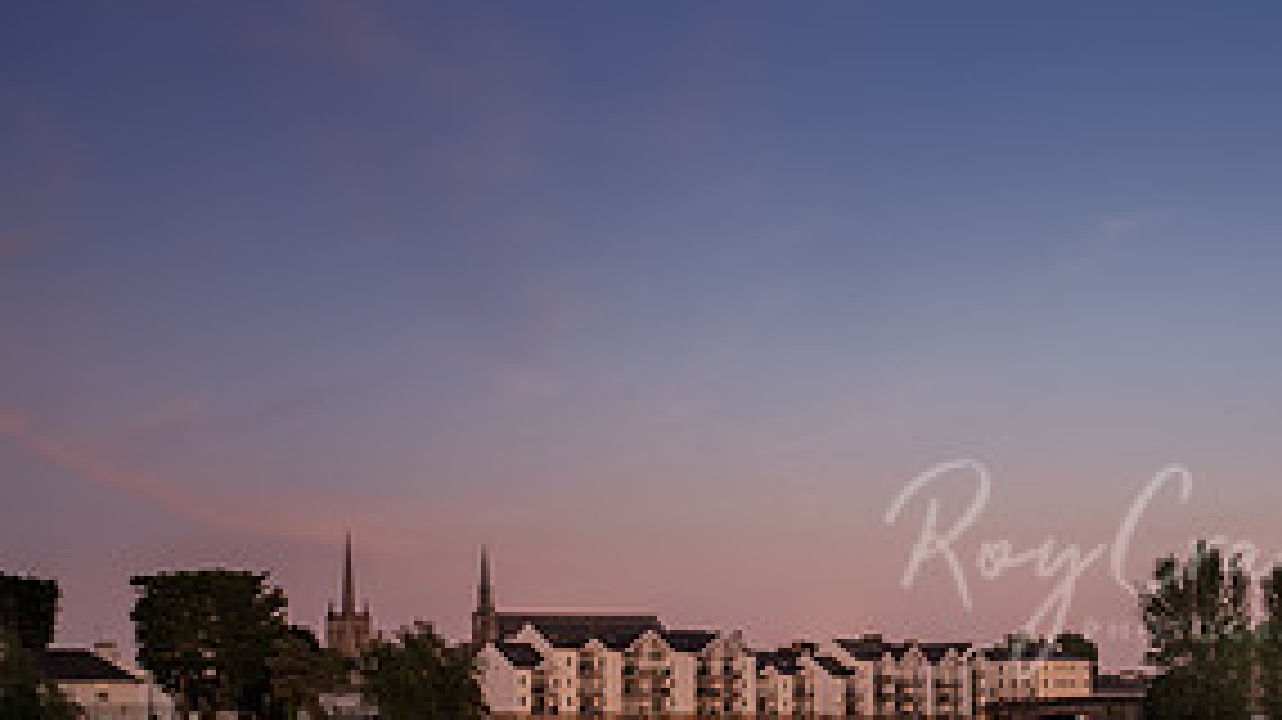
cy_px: 711
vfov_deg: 15.8
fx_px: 2548
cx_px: 1186
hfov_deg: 27.1
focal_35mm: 75
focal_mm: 22.7
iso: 160
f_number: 11
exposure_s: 120
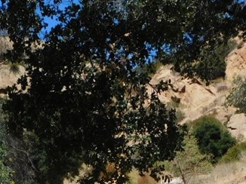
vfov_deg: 15.7
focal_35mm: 88
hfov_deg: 21.9
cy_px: 259
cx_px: 44
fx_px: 625
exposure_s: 1/400
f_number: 6.4
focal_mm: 4.9
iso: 125
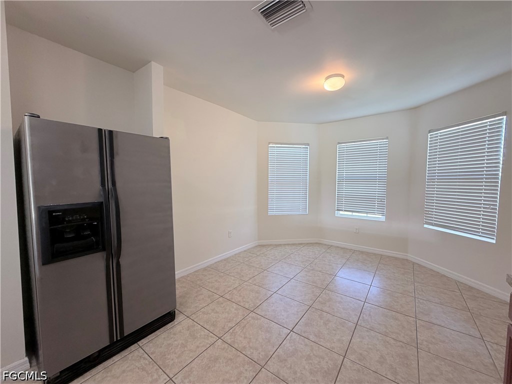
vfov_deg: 85.7
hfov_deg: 102.1
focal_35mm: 14
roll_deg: -0.2
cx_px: 256
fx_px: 207
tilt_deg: -2.7
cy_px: 192
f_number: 2.2
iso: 200
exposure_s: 1/60
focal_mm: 2.22
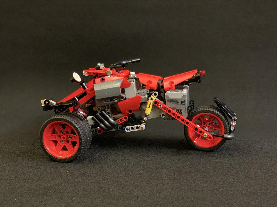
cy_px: 104
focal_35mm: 52
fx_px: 416
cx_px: 138
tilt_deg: -8.8
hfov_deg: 36.8
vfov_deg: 28.0
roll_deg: -0.7
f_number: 2.4
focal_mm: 6
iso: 500
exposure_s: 1/25
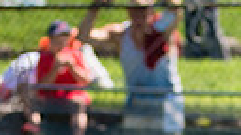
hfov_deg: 4.9
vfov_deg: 2.7
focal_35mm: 438
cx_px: 386
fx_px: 2799
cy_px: 350
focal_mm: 86
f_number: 4.5
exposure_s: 1/800
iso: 125
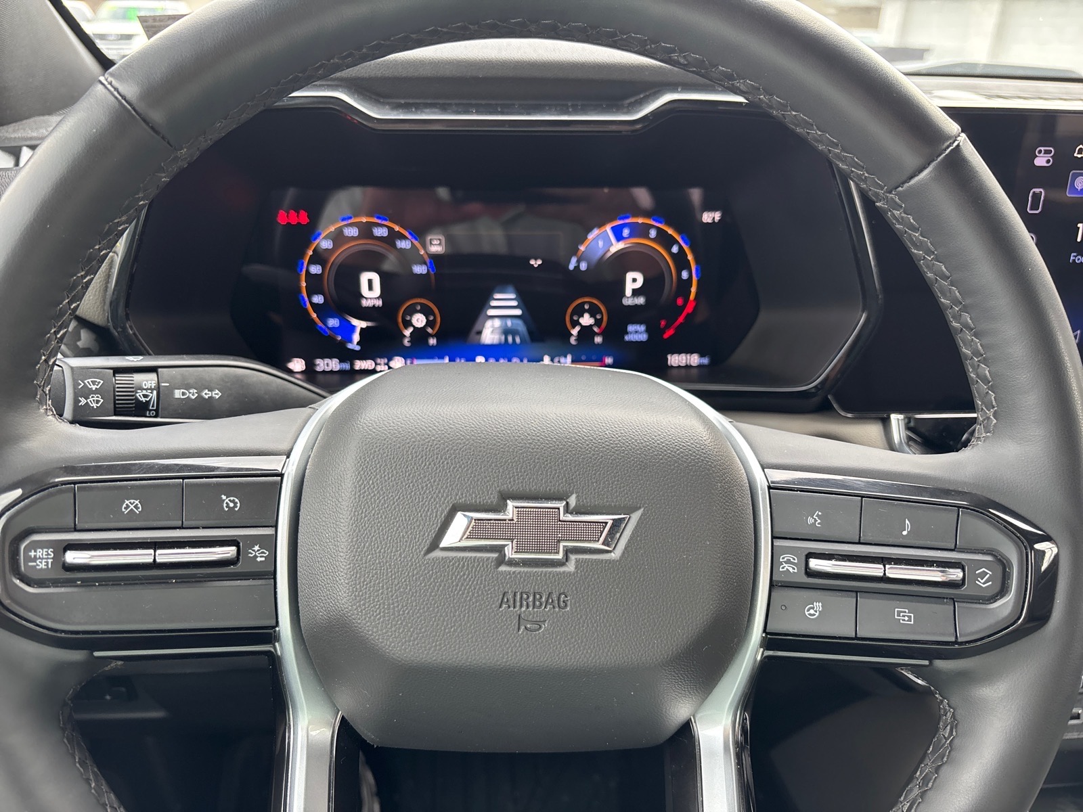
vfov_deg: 53.1
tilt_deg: -24.1
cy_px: 406
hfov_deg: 67.3
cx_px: 542
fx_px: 813
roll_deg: -1.8
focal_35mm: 26
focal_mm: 5.96
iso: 100
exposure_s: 1/121
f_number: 1.6
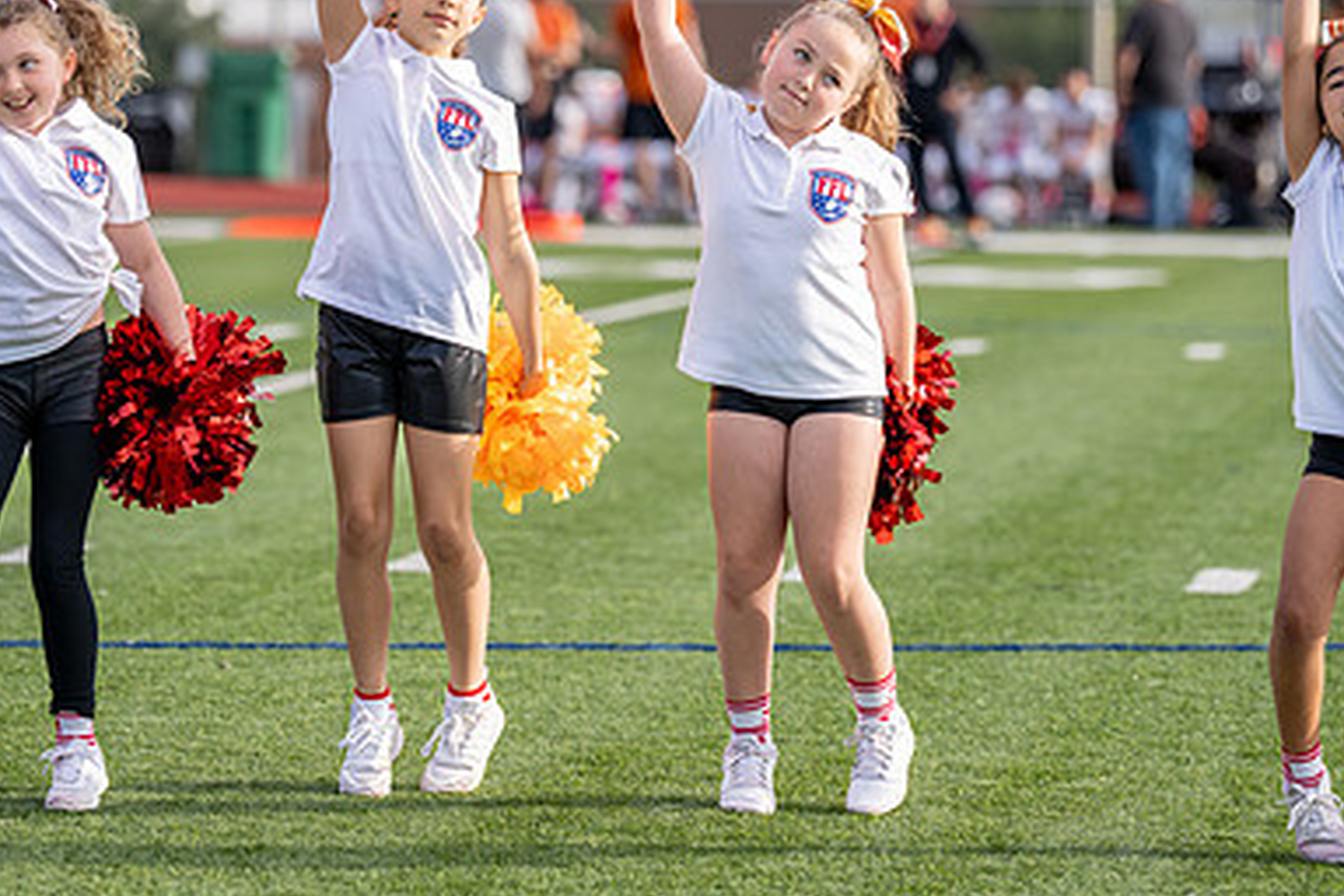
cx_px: 514
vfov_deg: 6.5
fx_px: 7877
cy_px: 264
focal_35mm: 211
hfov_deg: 9.7
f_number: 2.8
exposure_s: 1/2500
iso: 250
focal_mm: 136
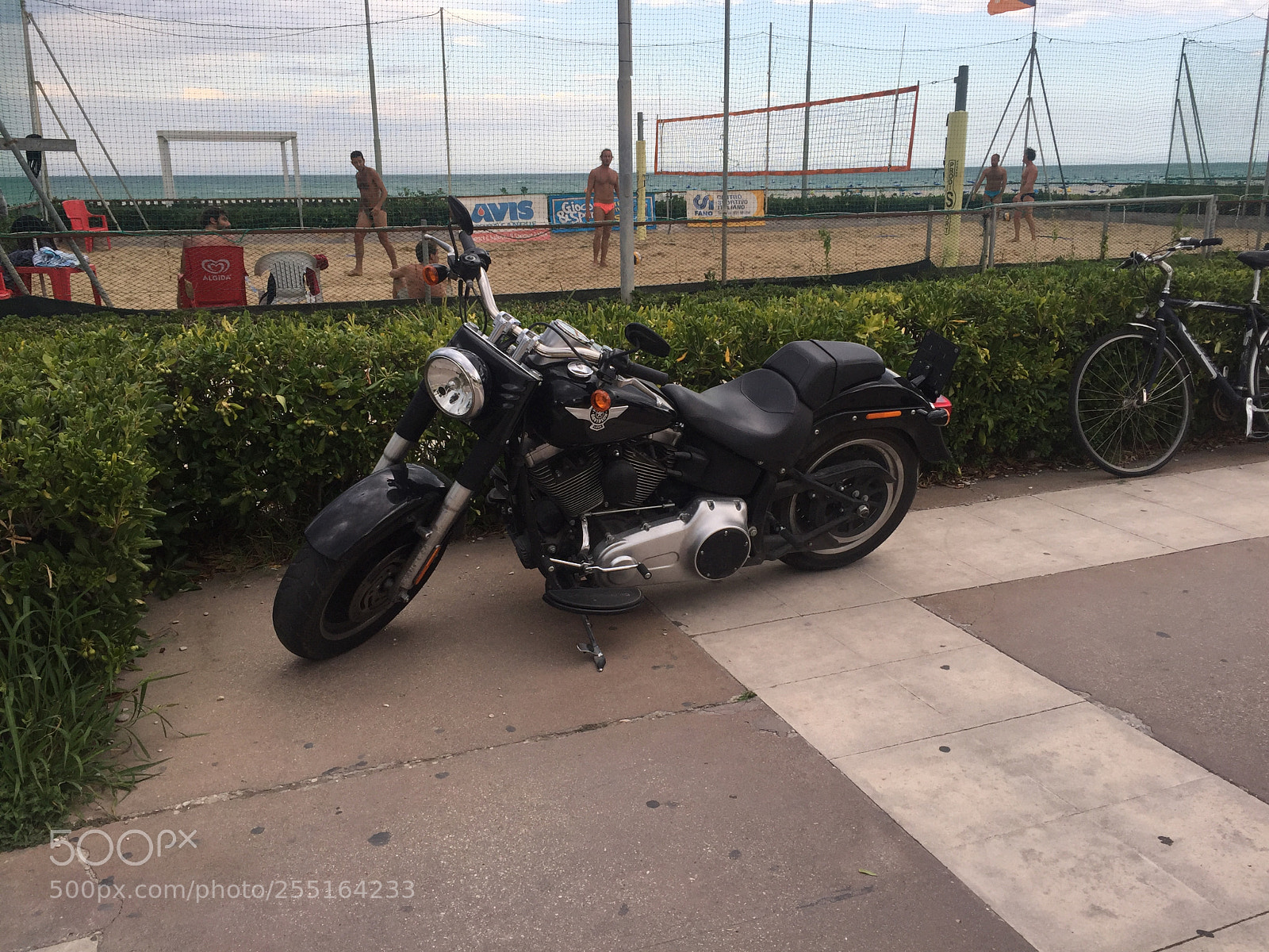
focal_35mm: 29
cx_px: 634
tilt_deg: -15.1
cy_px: 476
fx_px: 1063
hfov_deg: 61.7
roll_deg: -0.6
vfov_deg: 48.2
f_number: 2.2
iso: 32
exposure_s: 1/581
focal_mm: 4.15
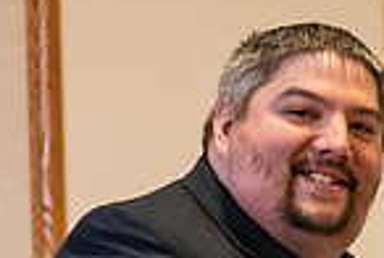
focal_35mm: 416
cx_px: 539
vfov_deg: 3.3
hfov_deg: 4.9
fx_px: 4446
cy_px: 473
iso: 2500
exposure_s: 1/200
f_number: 5
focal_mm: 105
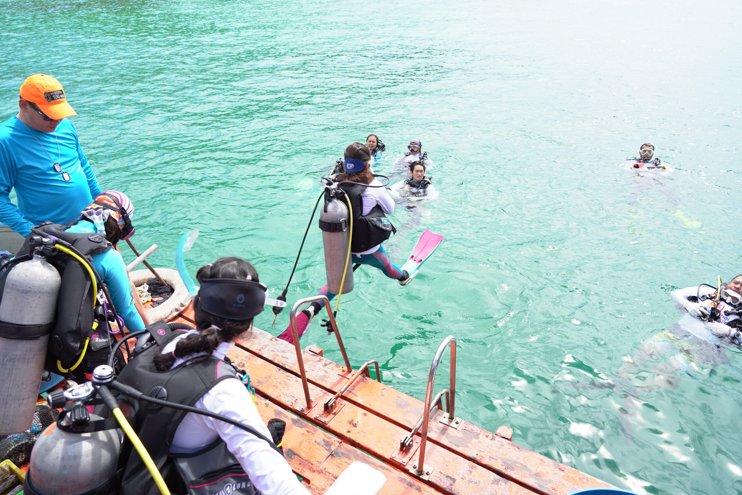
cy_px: 248
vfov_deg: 53.1
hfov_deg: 73.7
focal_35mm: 24
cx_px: 371
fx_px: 495
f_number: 4.5
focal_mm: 24
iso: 100
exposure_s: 1/250
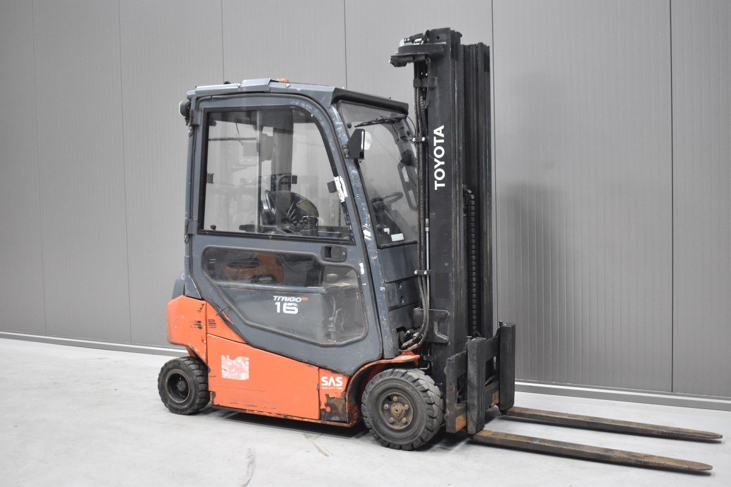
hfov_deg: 51.3
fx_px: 761
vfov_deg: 35.5
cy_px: 244
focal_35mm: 38
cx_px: 366
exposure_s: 1/50
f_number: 4
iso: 1600
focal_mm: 25
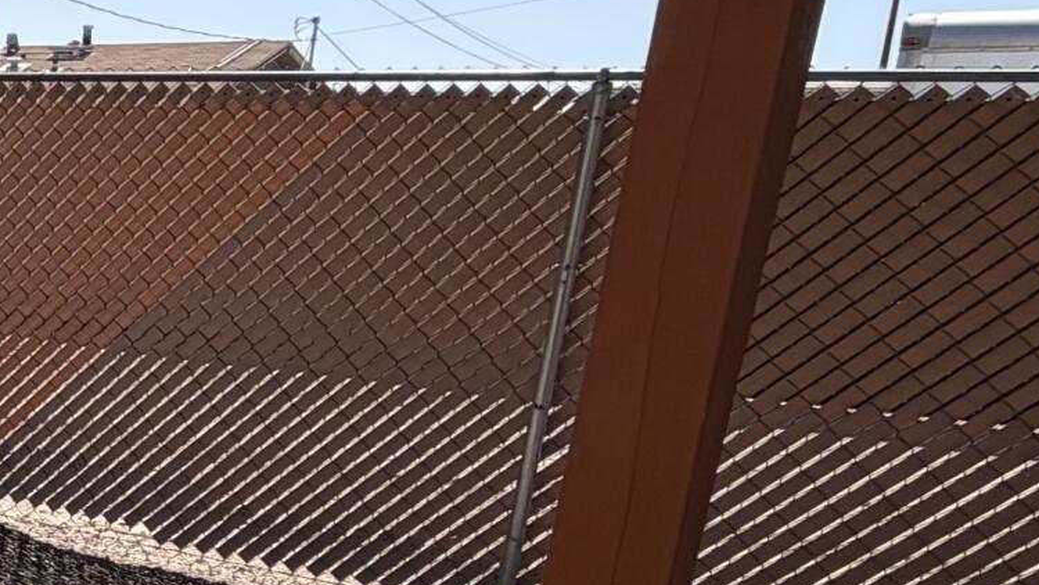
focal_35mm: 61
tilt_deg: -14.3
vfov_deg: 19.4
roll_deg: -1.7
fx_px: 1681
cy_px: 520
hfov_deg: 23.3
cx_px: -704
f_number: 2.2
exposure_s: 1/770
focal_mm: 2.22
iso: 25
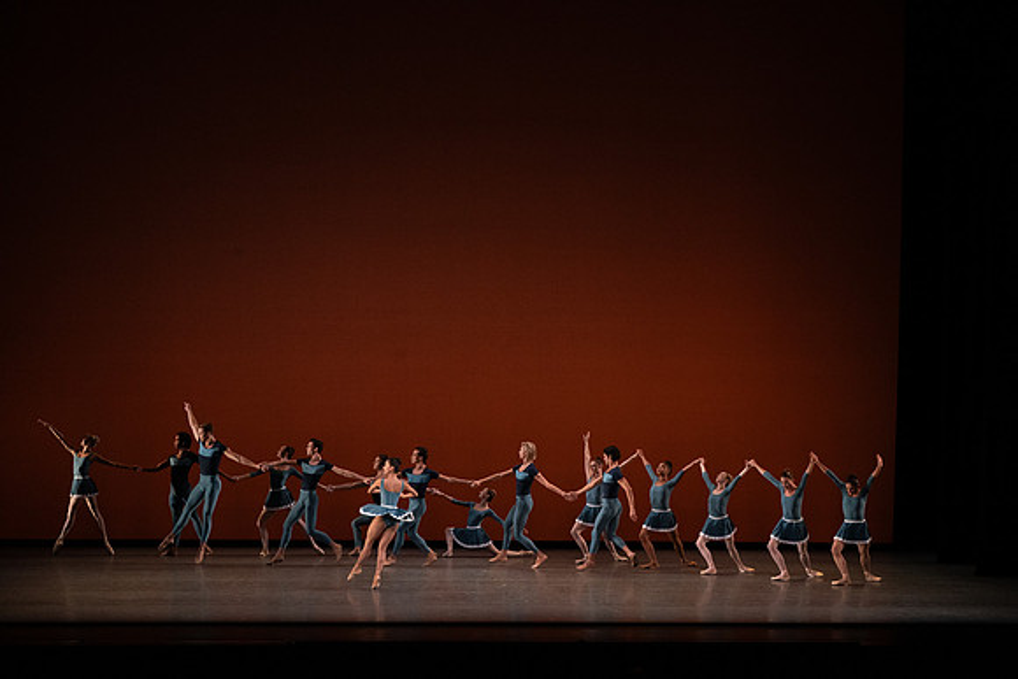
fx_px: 2828
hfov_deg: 20.4
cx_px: 509
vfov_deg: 13.7
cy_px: 340
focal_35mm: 100
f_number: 9
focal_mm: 100
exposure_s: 1/400
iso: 5000
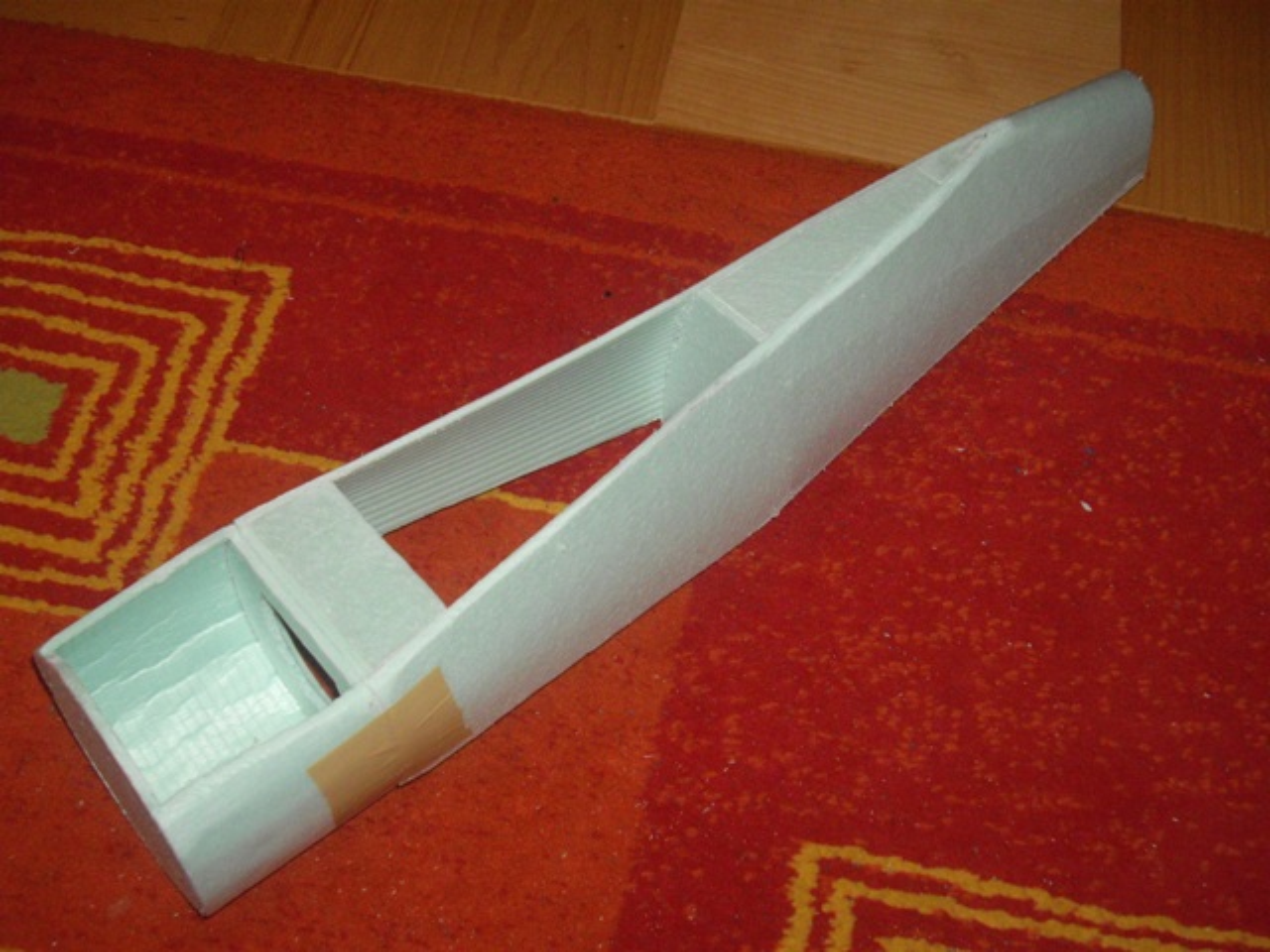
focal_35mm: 46
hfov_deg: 41.2
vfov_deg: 31.5
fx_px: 1688
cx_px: 635
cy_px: 476
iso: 400
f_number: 3.1
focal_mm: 9.6
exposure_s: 1/50
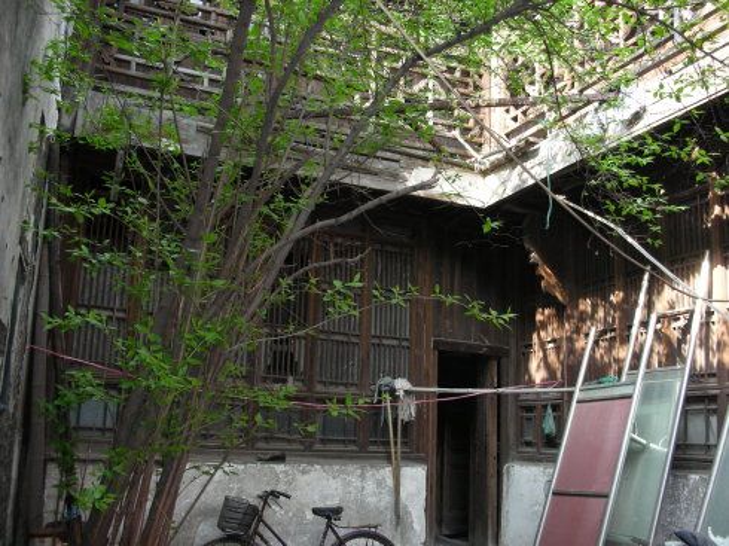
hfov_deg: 52.6
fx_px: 737
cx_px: 364
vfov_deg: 40.7
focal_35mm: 35
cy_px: 273
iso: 108
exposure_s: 1/60.1
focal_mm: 5.8
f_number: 3
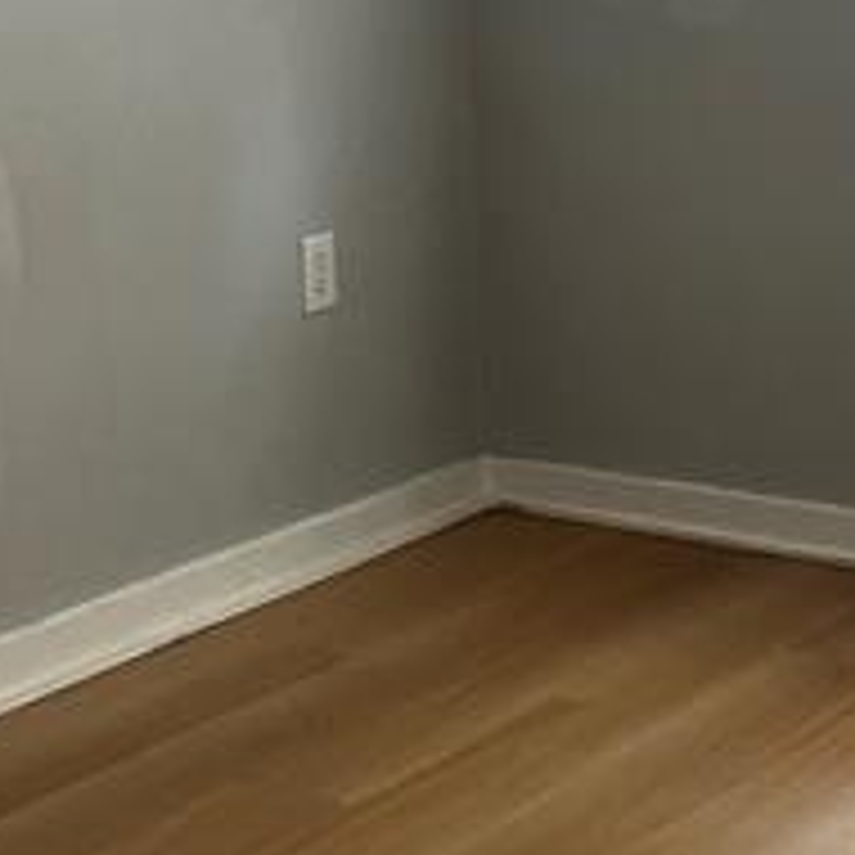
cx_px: 909
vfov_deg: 18.7
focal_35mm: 93
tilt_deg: -17.0
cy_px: 464
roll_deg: +0.8
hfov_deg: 18.1
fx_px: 2599
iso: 320
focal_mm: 5.1
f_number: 1.6
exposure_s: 1/60
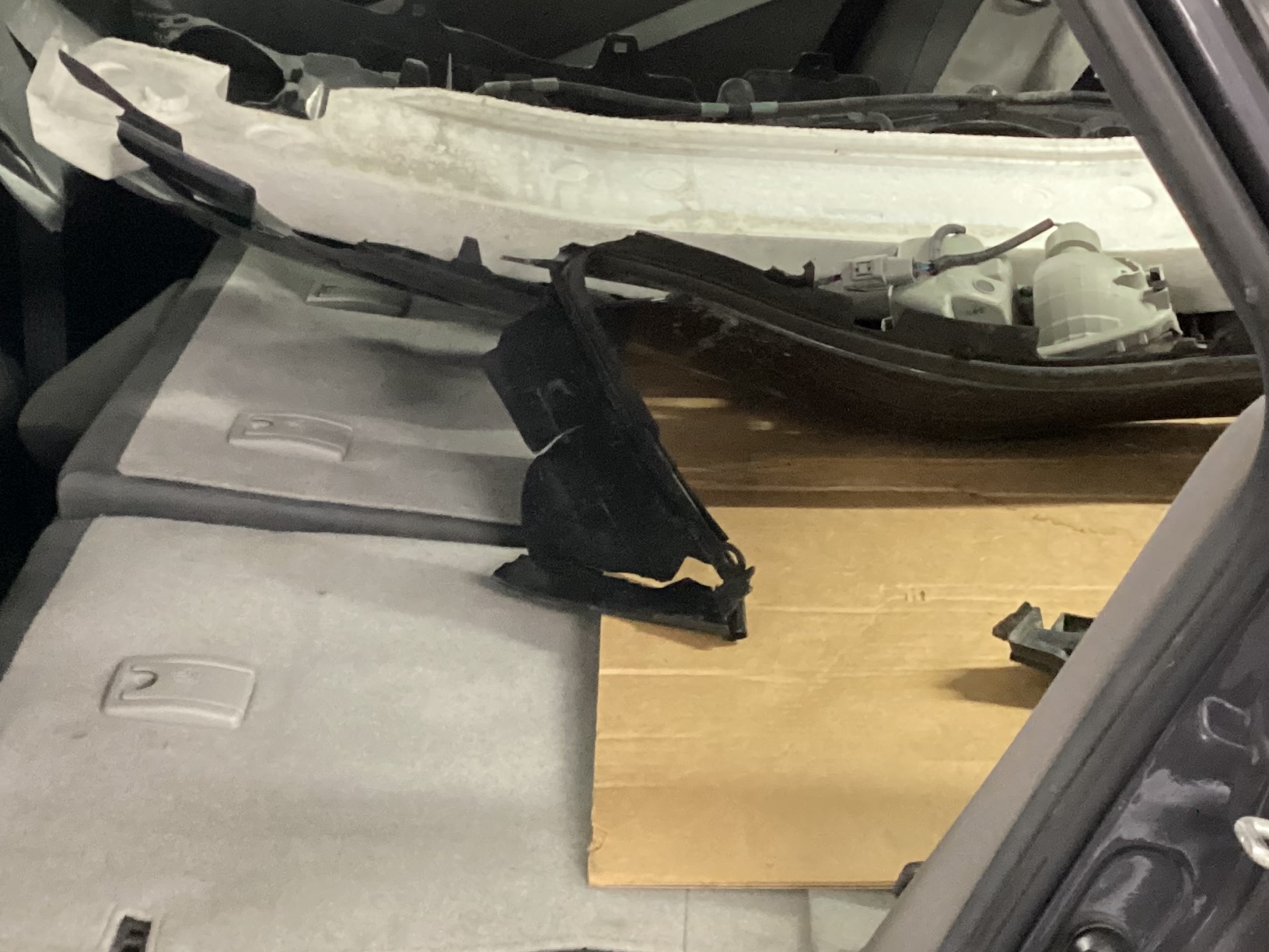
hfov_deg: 30.8
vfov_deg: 23.7
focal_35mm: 62
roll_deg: +2.4
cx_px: 351
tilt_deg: -26.0
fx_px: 2273
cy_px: 476
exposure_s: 1/25
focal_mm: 3.3
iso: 640
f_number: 2.4
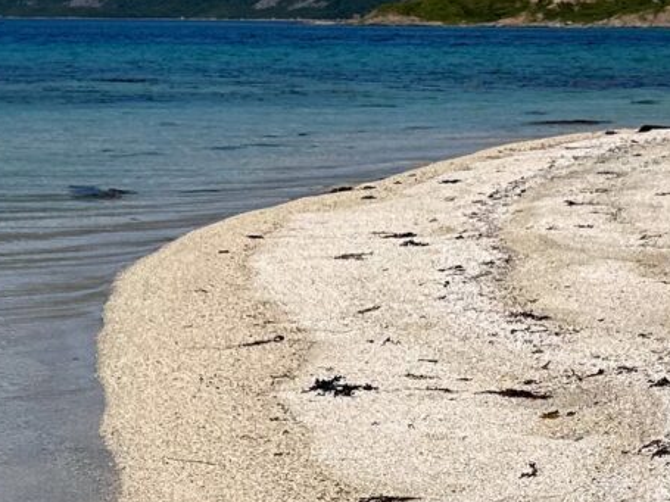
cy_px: 492
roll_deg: -1.3
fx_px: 2264
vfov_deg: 12.5
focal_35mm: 117
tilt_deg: -11.7
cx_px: 641
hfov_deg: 16.5
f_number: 1.5
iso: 50
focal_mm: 5.7
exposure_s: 1/11364
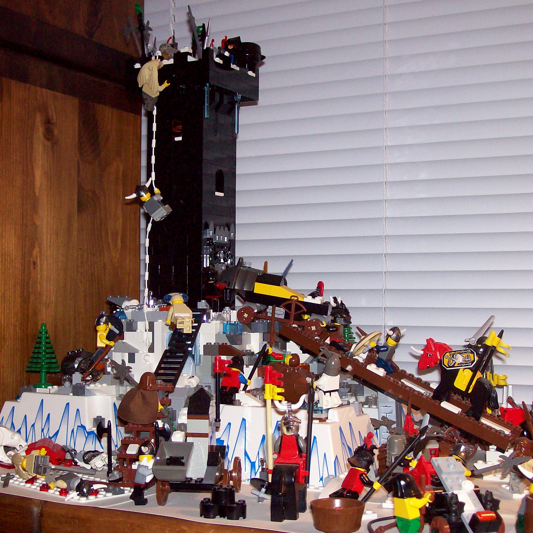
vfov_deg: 31.6
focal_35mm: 54
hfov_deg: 31.6
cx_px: 222
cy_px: 266
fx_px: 941
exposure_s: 1/73.1
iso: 140
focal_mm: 7.6
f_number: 3
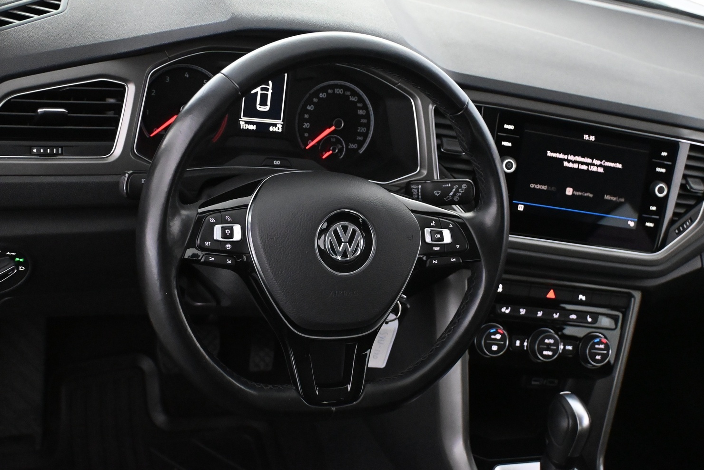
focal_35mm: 46
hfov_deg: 42.7
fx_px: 899
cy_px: 214
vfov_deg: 29.2
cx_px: 332
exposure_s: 1/60
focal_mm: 28
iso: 7200
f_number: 4.5
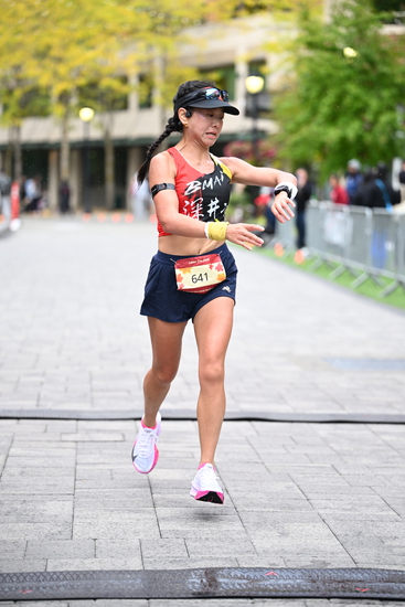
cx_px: 202
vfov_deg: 19.5
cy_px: 304
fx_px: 1771
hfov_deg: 13.0
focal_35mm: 105
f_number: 2.8
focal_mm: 105
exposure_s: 1/1600
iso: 1250
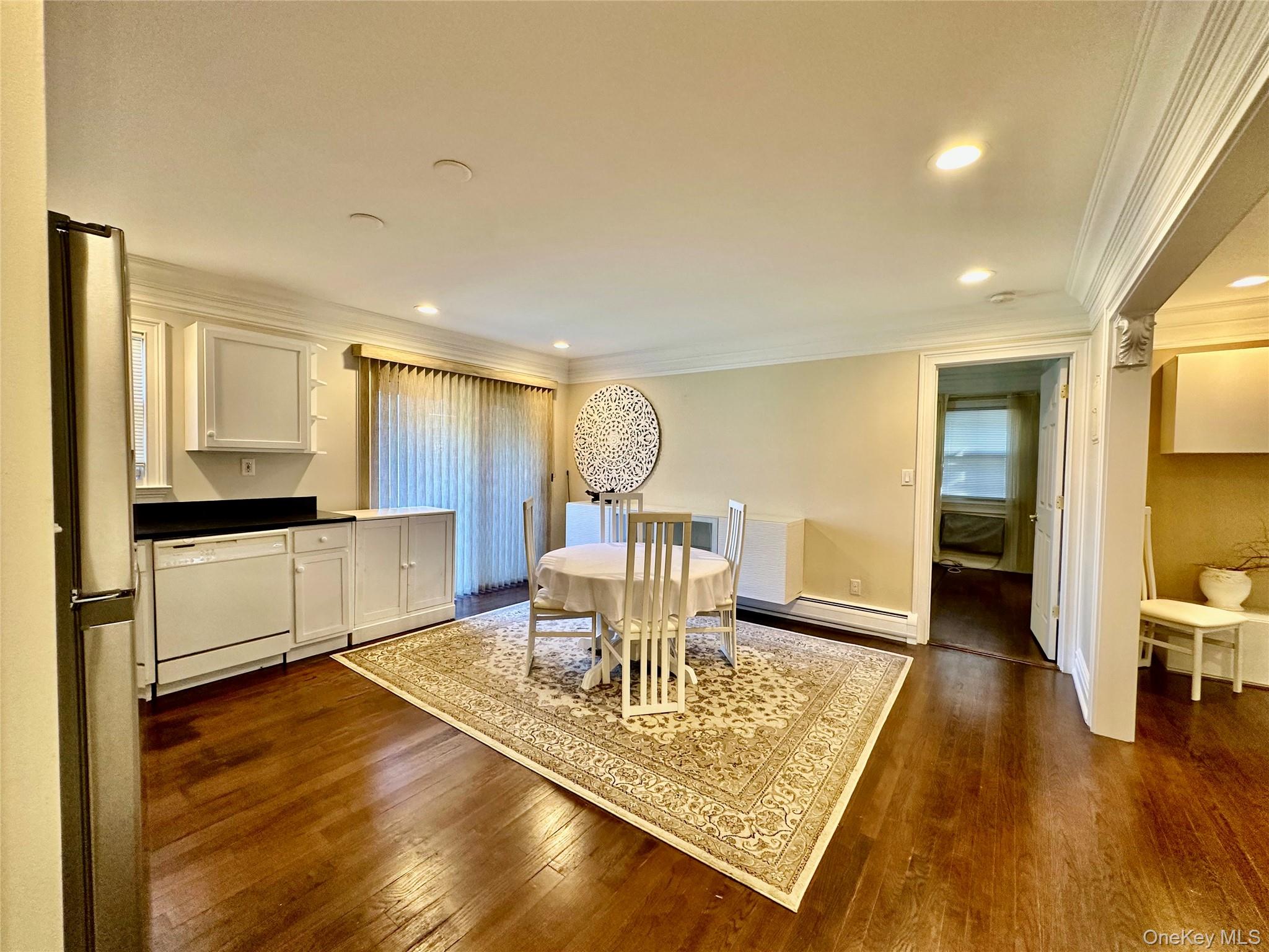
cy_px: 476
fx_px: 513
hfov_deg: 102.1
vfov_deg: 85.7
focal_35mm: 14
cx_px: 634
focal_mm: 2.22
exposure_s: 1/120
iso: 200
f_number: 2.2
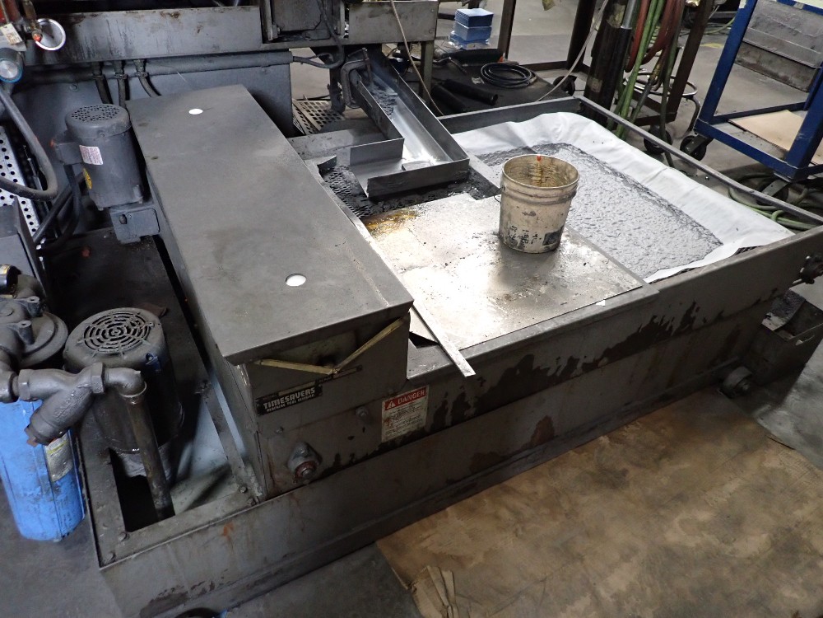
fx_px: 594
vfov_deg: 54.9
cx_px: 412
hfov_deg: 69.4
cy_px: 309
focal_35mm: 25
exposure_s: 1/30
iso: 640
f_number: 2
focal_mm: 4.5
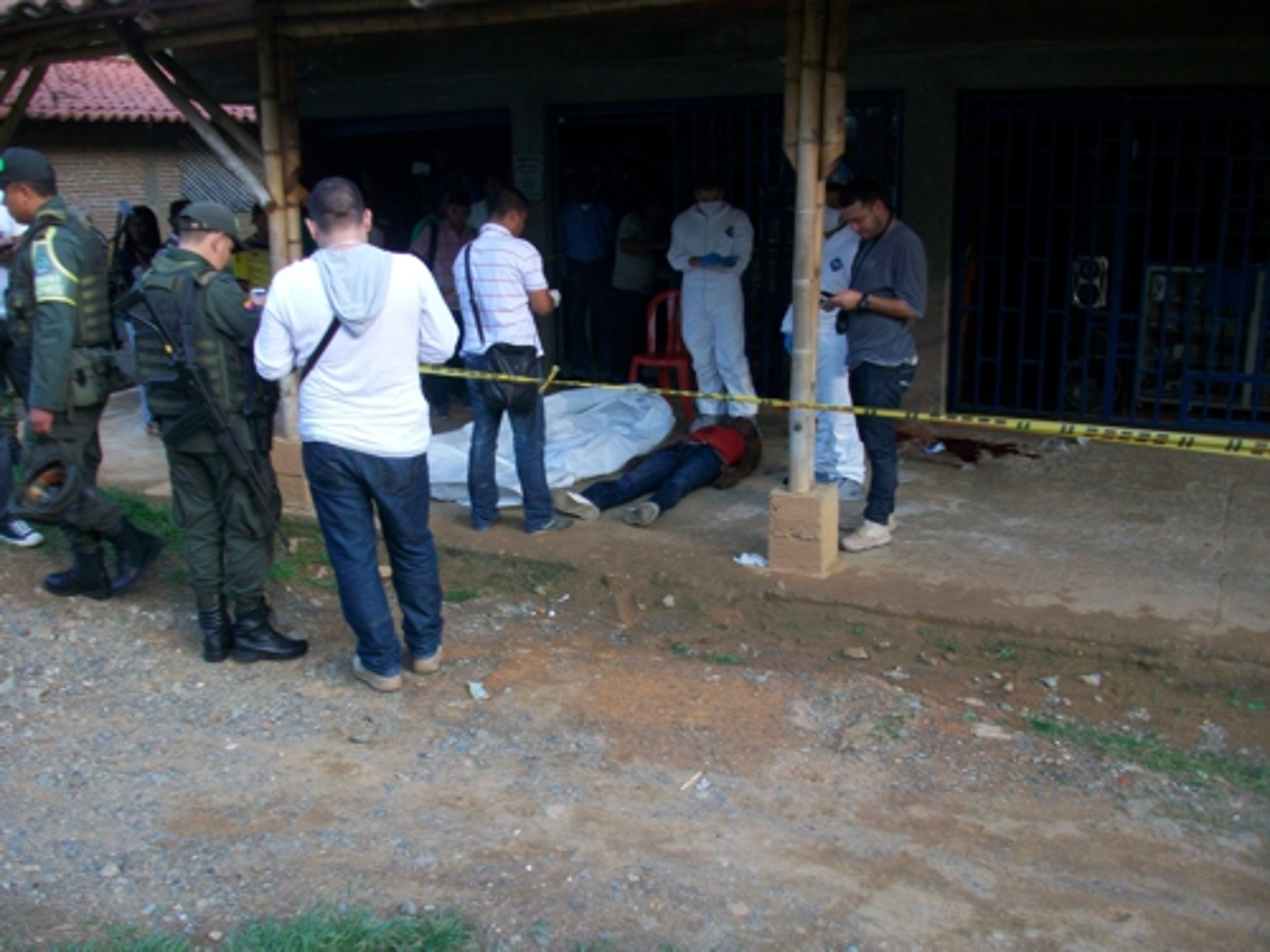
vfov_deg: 44.2
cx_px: 635
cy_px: 476
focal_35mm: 32
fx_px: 1174
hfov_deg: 56.8
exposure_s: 1/100
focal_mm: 5.7
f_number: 2.8
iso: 64
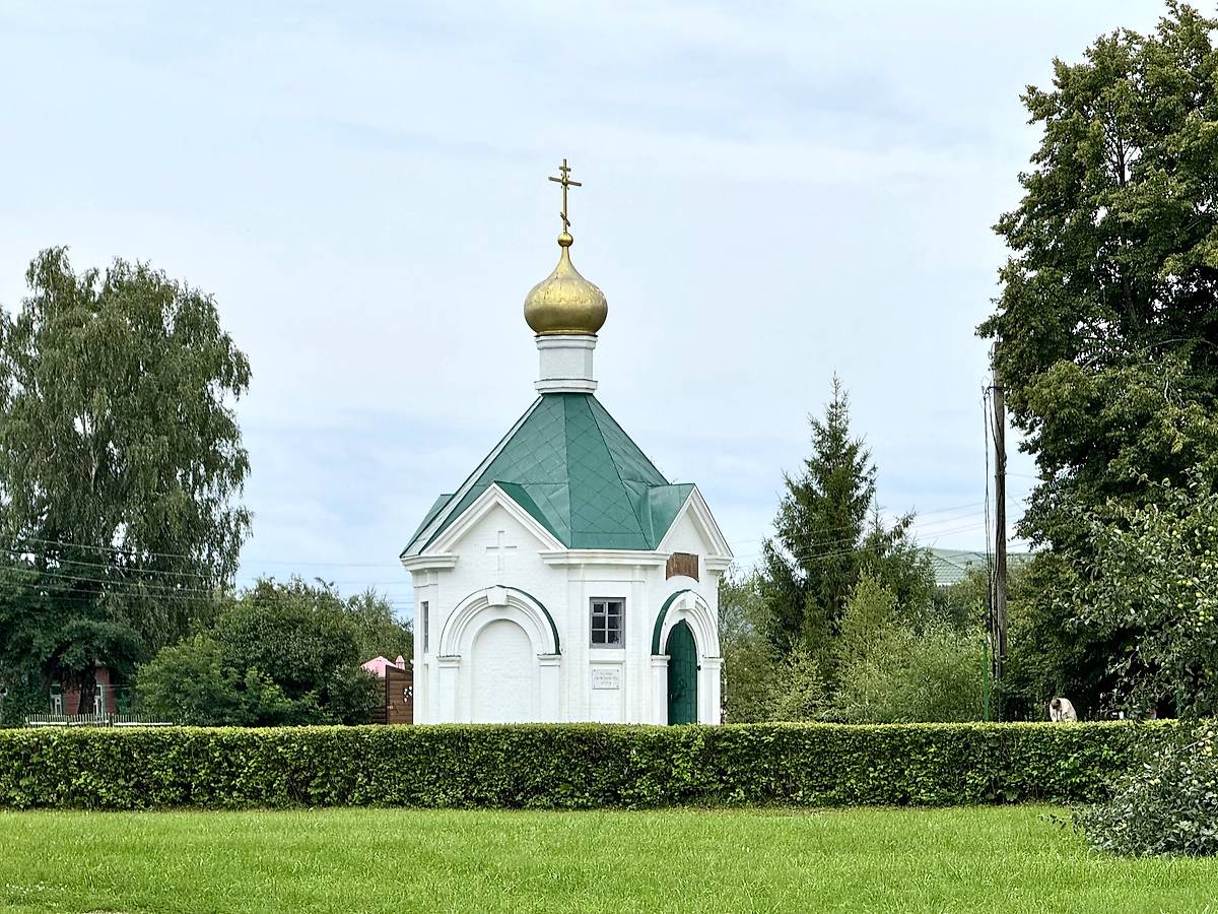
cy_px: 457
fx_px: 4222
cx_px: 609
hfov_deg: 16.4
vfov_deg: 12.3
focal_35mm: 120
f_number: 2.8
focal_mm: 15.66
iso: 50
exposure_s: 1/1294
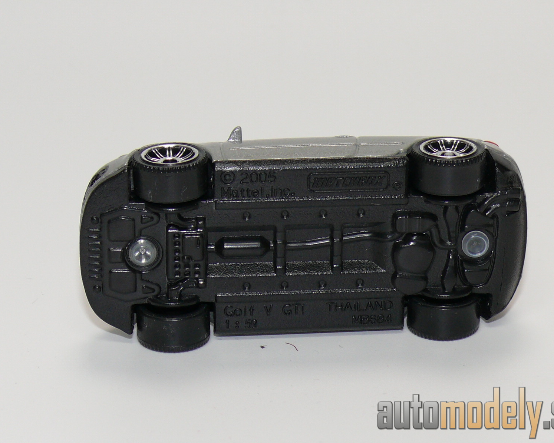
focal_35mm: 138
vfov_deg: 11.2
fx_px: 2263
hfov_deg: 14.0
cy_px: 221
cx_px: 292
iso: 100
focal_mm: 15.7
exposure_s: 1/30
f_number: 4
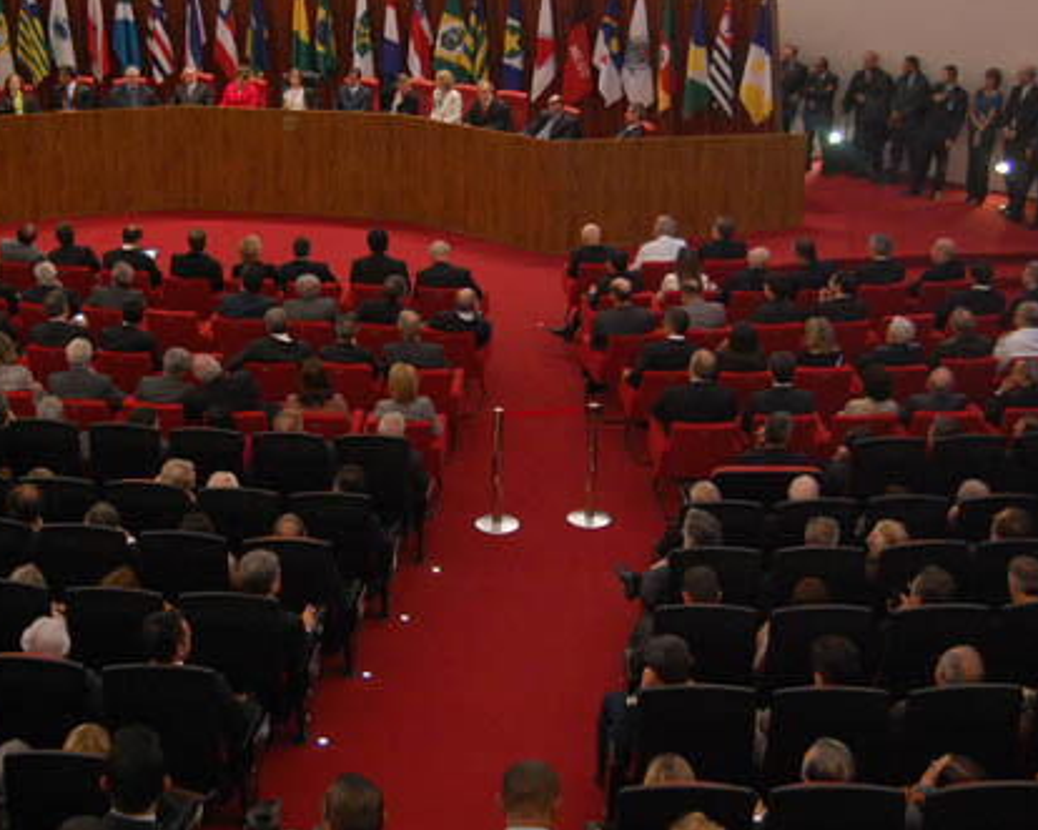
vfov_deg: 28.6
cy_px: 390
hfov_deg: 35.2
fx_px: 1628
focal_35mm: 53
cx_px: 394
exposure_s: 1/50
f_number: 4
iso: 1600
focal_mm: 26
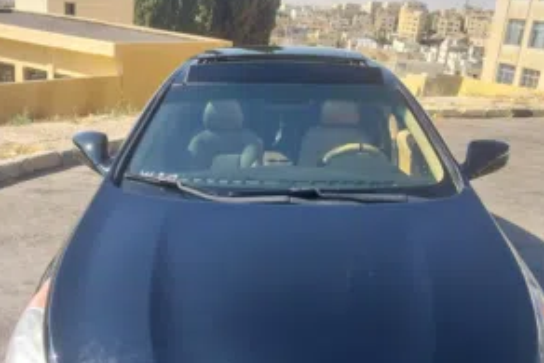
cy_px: 203
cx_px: 268
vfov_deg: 35.9
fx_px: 559
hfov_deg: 51.9
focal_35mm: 37
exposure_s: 1/289
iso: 20
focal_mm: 4
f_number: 1.8
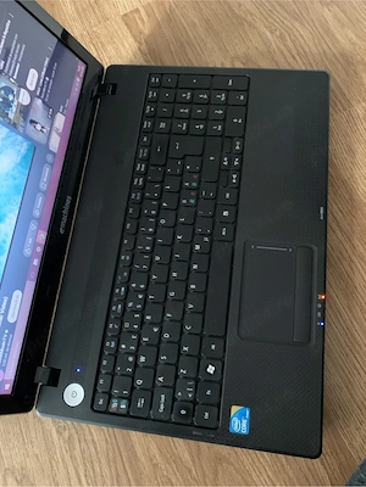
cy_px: 244
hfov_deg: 53.1
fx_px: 367
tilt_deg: -71.0
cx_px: 183
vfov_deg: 67.3
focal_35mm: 26
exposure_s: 1/15
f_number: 1.8
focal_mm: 4.25
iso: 800
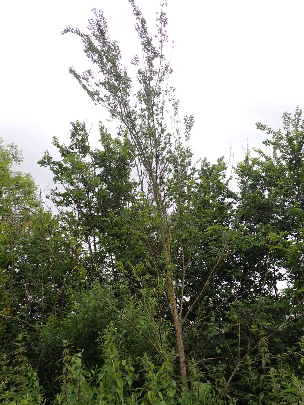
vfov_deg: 60.0
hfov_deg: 46.8
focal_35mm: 30
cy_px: 202
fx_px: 351
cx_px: 152
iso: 100
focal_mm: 5.4
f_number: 3.2
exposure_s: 1/500
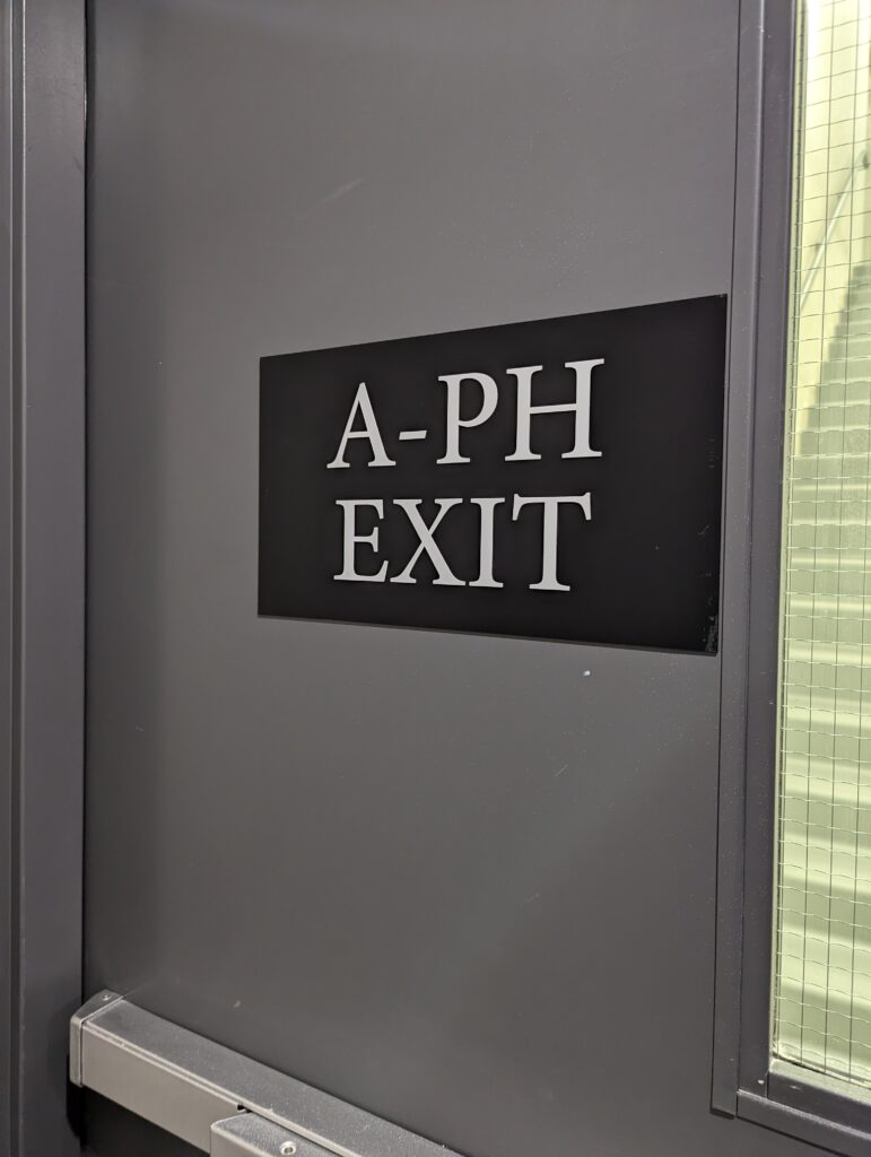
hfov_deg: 56.9
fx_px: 803
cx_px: 436
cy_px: 578
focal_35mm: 24
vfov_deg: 71.5
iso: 265
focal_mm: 6.81
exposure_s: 1/30
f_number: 1.85
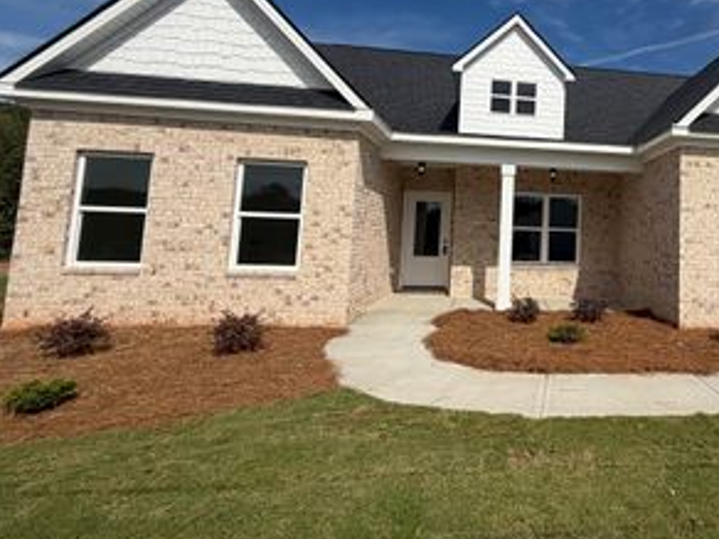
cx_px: 574
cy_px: 191
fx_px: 498
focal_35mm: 24
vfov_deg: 55.9
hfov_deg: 65.3
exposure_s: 1/1572
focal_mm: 2.22
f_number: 2.2
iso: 20
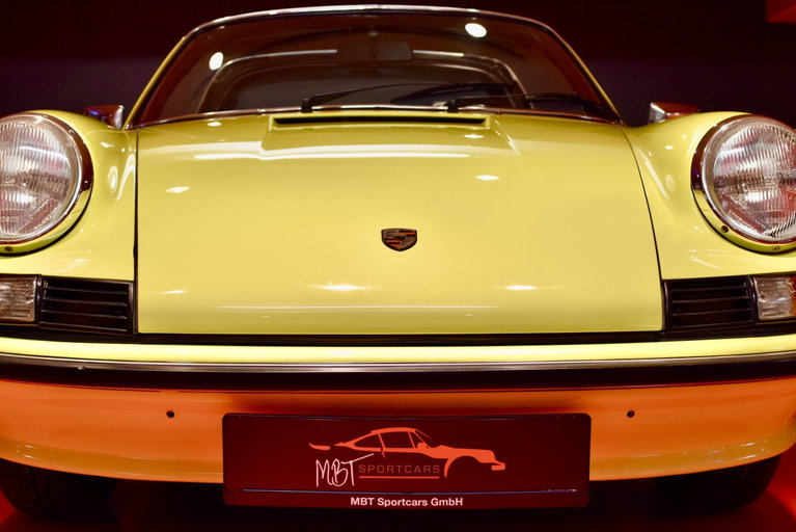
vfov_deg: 25.8
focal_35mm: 52
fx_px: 1161
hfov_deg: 37.8
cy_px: 266
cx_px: 398
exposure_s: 1/100
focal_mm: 35
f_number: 5
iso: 400
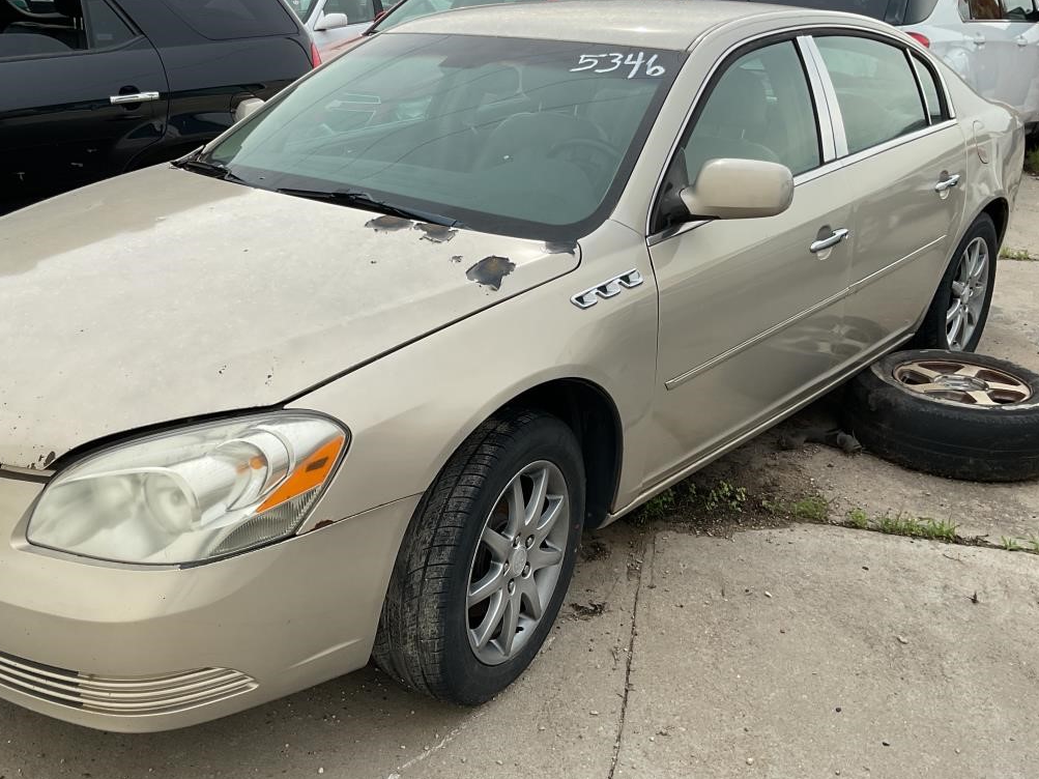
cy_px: 370
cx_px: 398
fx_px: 1110
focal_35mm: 37
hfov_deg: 49.7
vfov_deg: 38.6
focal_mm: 3
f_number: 1.8
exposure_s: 1/804
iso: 16
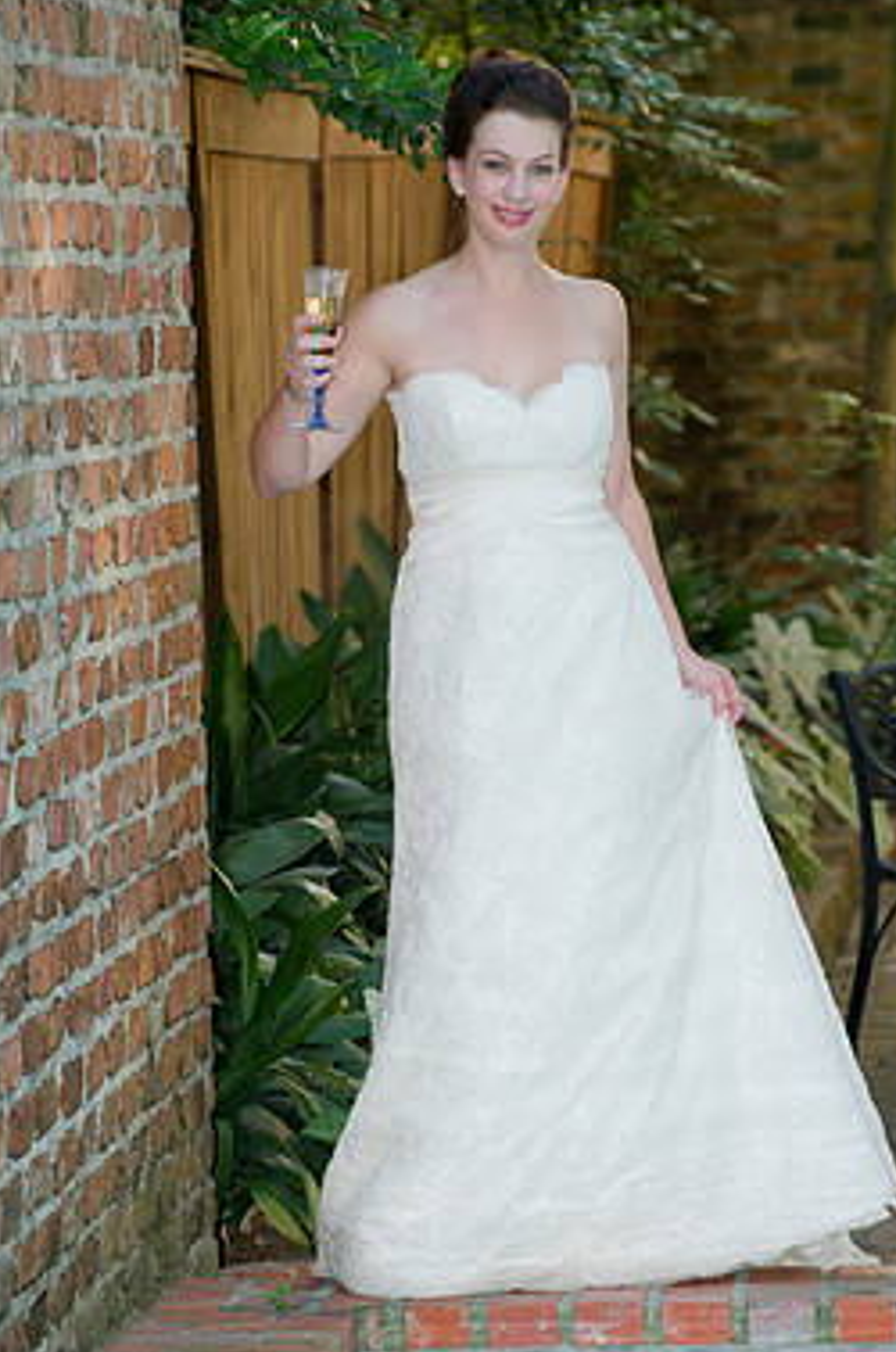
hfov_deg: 6.5
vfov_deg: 9.9
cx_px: 525
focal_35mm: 209
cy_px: 703
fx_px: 7831
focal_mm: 175
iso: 400
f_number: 5
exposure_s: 1/80
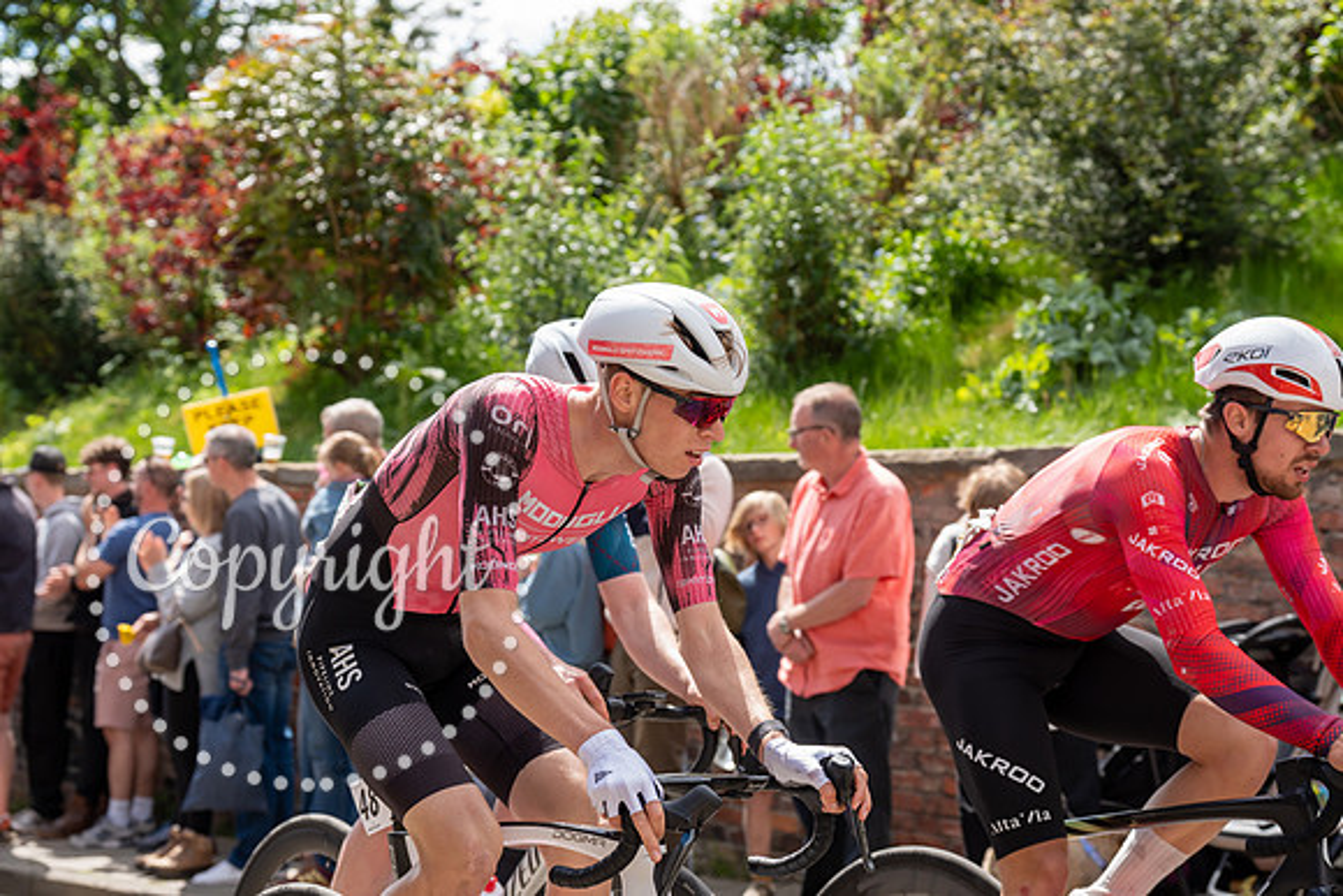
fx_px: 2612
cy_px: 448
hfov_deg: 28.8
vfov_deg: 19.5
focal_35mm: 70
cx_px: 672
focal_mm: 70
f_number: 5
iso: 500
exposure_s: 1/1000
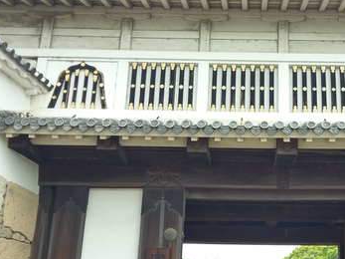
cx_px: 245
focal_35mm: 60
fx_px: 598
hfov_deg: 31.8
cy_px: 137
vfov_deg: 24.4
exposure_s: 1/183
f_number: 1.8
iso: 100
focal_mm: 4.58
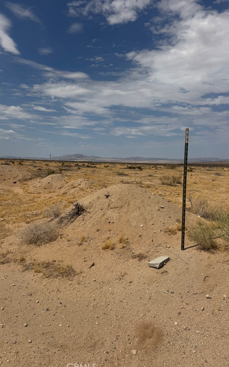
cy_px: 185
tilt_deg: -3.3
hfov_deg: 47.5
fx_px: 260
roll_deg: -0.8
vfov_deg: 70.4
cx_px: 105
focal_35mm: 26
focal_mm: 6.76
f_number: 1.78
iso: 64
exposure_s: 1/12346
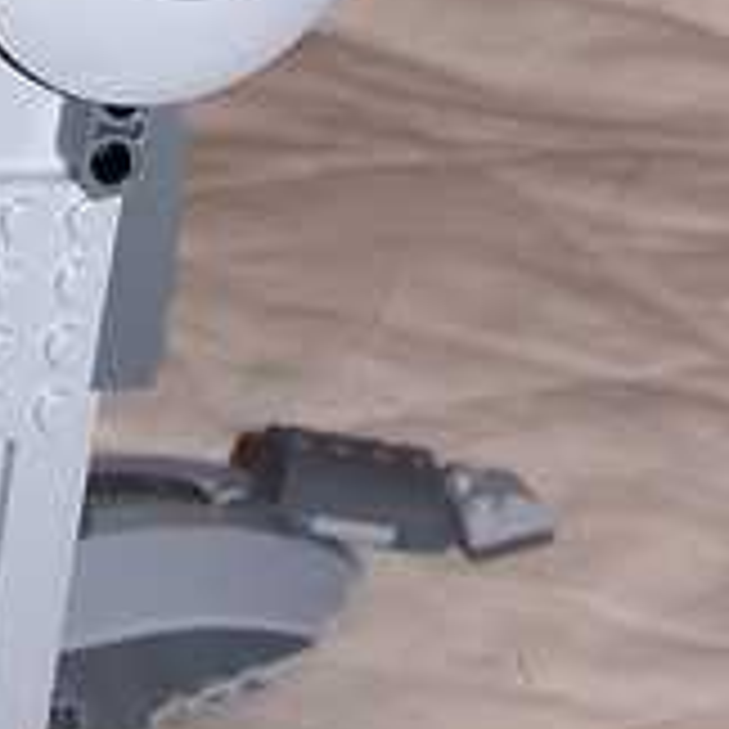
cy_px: -288
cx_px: 212
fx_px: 3955
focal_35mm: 166
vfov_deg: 10.3
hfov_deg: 10.5
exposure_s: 1/60
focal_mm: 6.3
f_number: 2.8
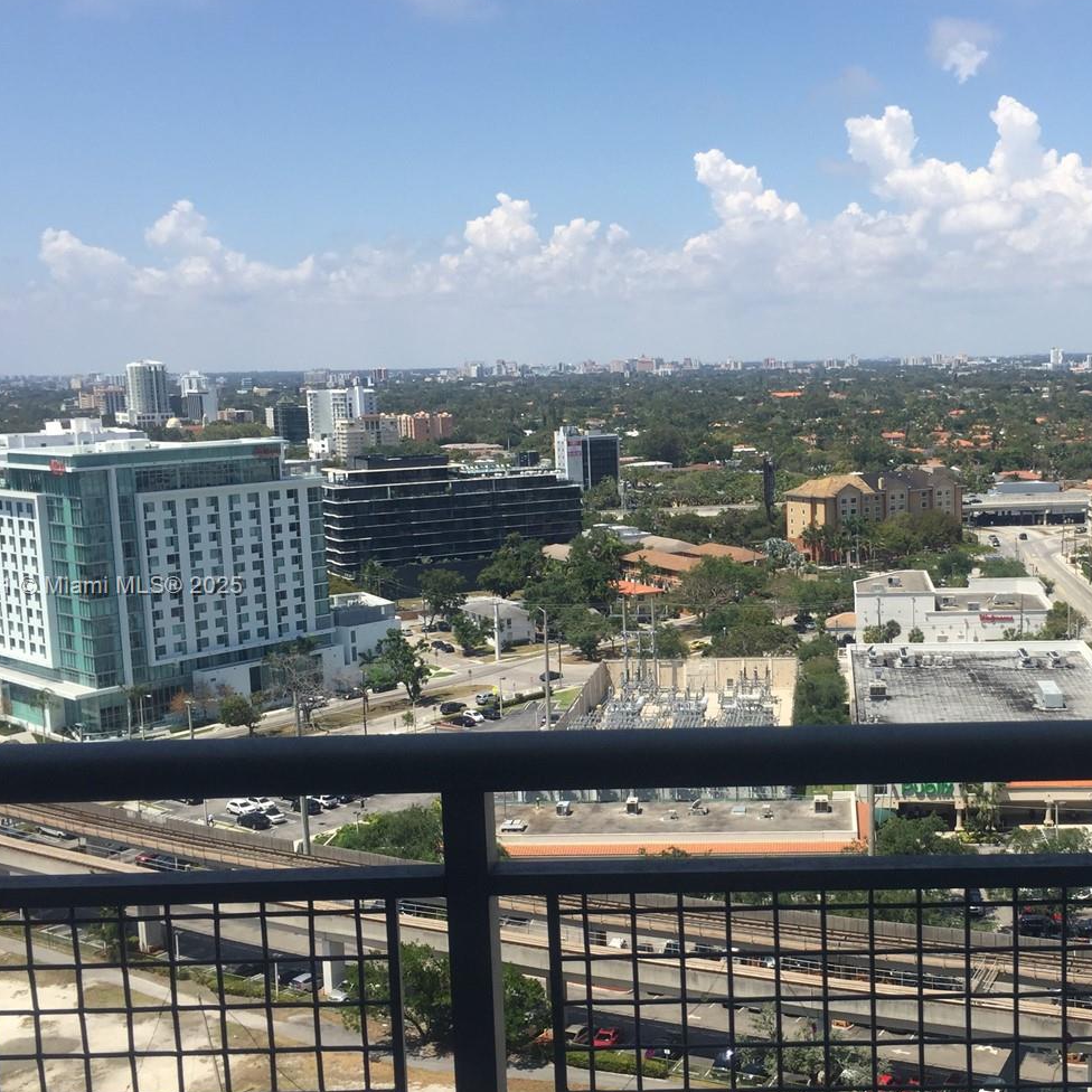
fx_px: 1499
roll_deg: +0.2
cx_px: 780
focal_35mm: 42
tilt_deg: -7.1
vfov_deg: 40.0
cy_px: 587
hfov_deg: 39.2
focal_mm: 4.15
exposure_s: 1/1799
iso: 32
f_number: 2.2
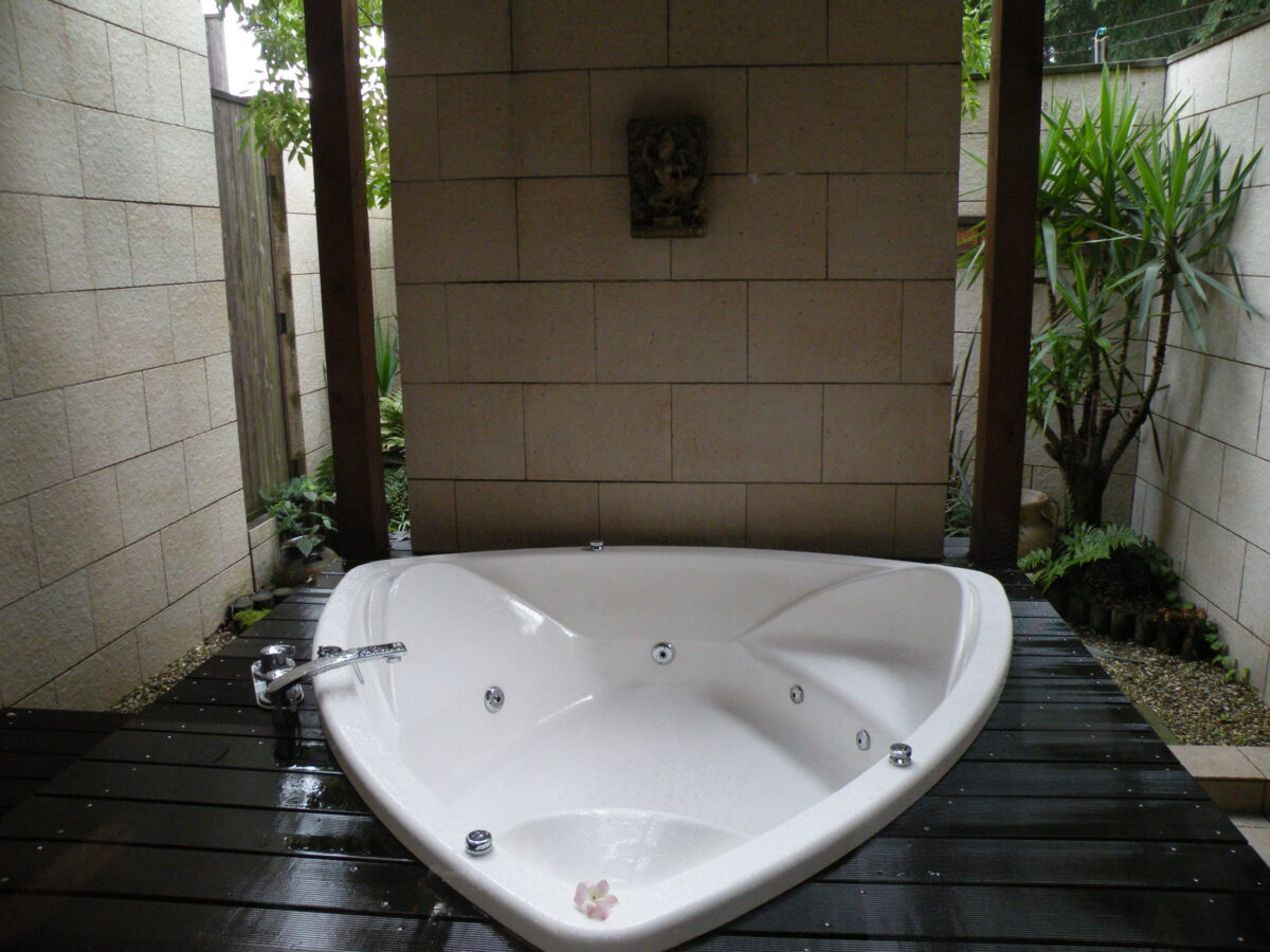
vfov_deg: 51.4
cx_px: 635
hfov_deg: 65.3
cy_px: 476
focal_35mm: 27
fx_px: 991
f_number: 2.8
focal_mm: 4.7
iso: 247
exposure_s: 1/60
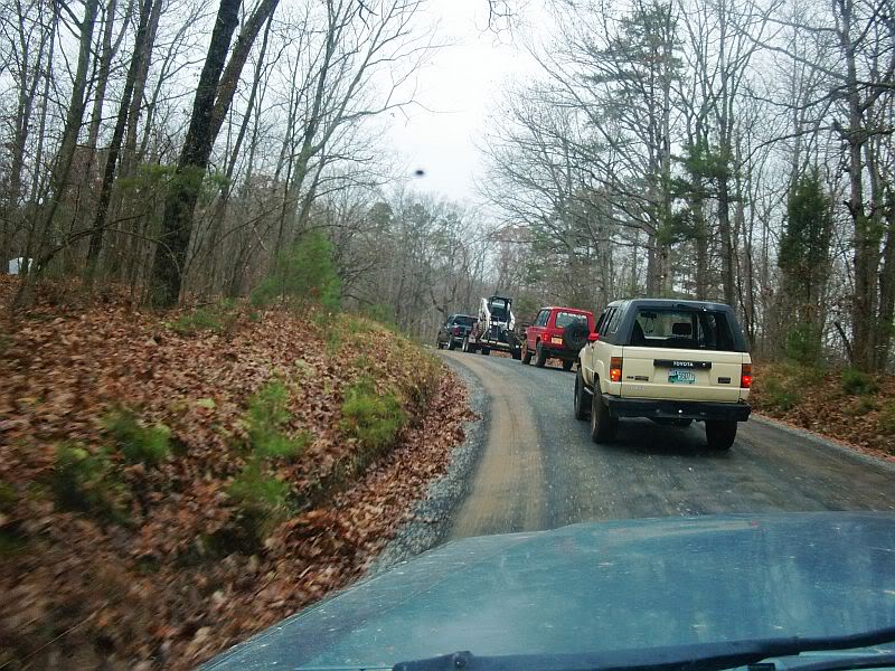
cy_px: 336
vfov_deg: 37.7
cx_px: 448
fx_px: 982
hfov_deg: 49.0
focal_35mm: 38
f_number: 3.9
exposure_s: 1/60
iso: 100
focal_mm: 6.7
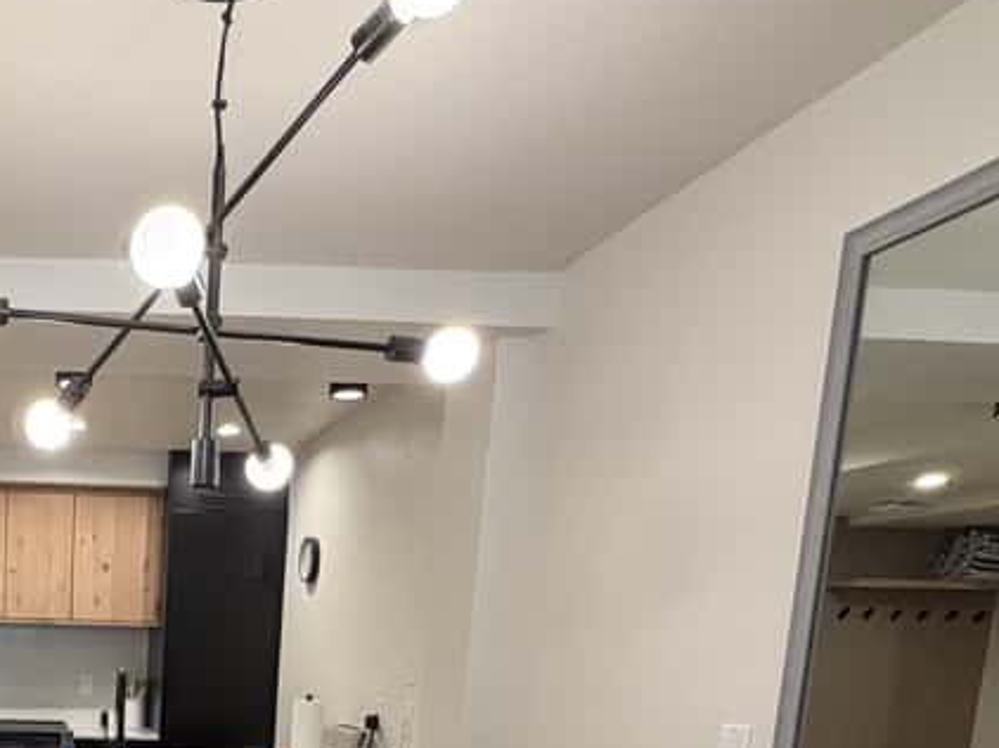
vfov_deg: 36.2
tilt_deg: -9.9
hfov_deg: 47.1
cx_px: 54
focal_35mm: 34
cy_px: 800
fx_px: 981
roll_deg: -1.2
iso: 200
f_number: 2.2
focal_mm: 2.22
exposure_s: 1/60
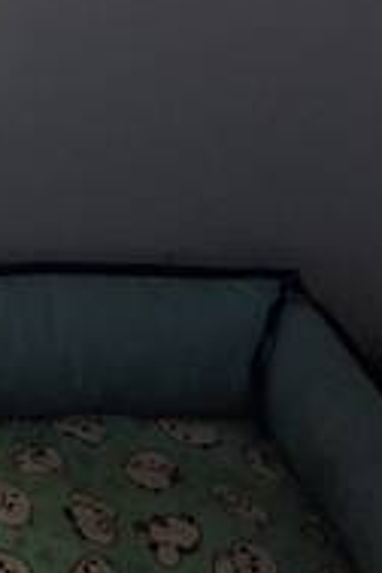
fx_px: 2180
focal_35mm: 137
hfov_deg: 8.6
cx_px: -703
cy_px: -1004
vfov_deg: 11.2
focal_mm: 5.54
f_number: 1.8
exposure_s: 1/40
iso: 250
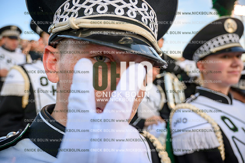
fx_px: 163
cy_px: 82
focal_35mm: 24
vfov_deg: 53.1
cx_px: 122
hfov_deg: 73.8
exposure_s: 1/50
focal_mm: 24
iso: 100
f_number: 4
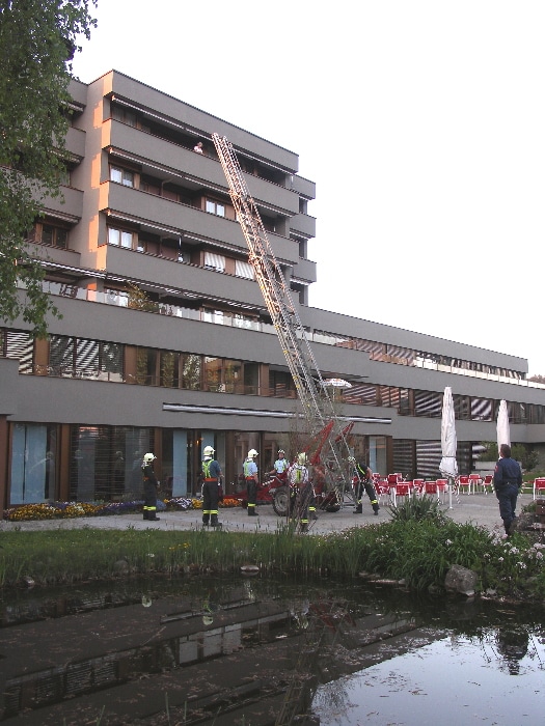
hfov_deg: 41.8
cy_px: 363
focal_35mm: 34
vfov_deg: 54.0
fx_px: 714
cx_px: 272
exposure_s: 1/50
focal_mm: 8.8
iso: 50
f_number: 2.8
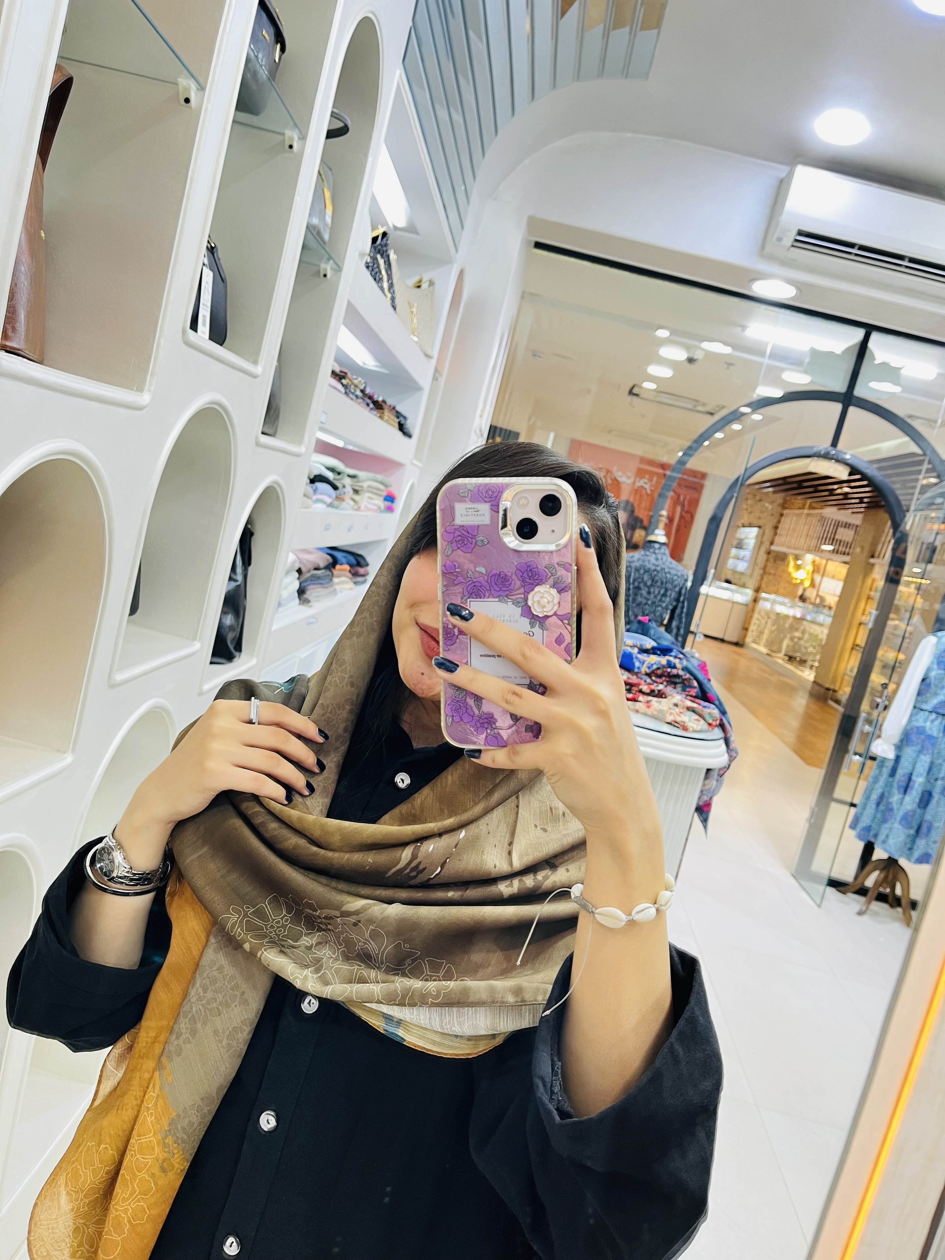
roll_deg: -14.5
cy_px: 630
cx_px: 472
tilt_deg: -5.4
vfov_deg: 67.3
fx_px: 946
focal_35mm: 26
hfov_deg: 53.1
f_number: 1.6
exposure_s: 1/60
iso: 125
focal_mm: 5.1
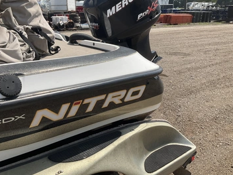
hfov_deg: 55.2
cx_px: 105
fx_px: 222
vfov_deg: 42.9
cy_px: 94
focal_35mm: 33
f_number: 1.8
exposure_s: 1/1912
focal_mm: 3
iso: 25
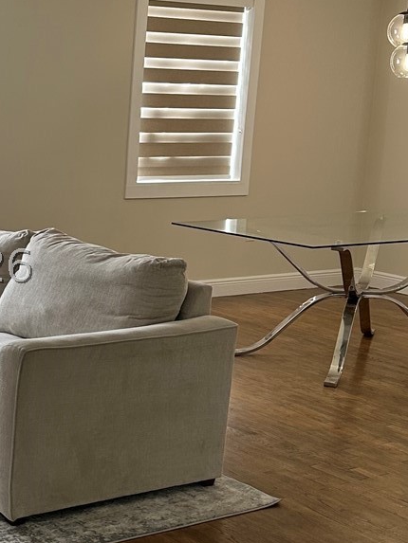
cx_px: -24
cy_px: 266
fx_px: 1053
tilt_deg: -9.4
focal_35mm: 67
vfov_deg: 29.0
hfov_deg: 21.0
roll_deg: -3.1
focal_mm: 6.86
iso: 100
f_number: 1.78
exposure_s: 1/124
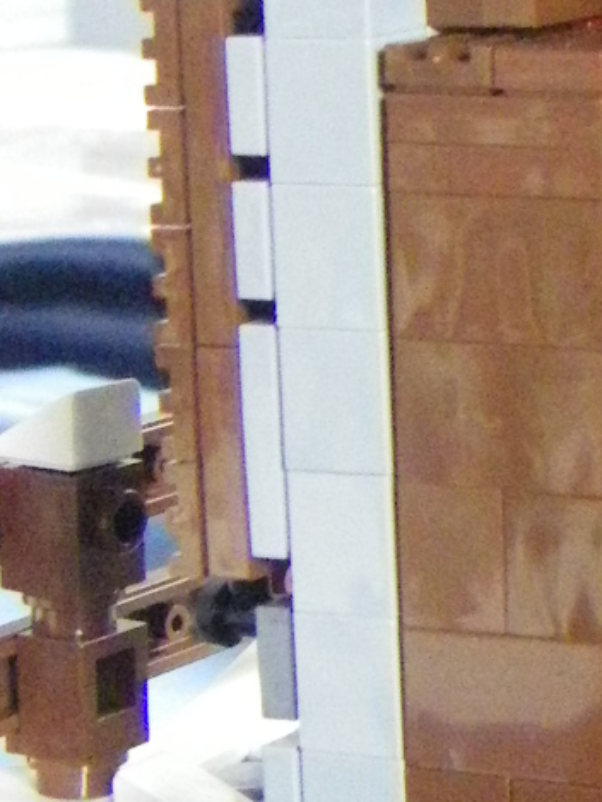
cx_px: 1197
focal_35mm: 166
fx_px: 3847
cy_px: 135
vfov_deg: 11.8
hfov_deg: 8.5
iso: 800
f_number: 3.5
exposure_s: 1/30
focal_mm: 6.3
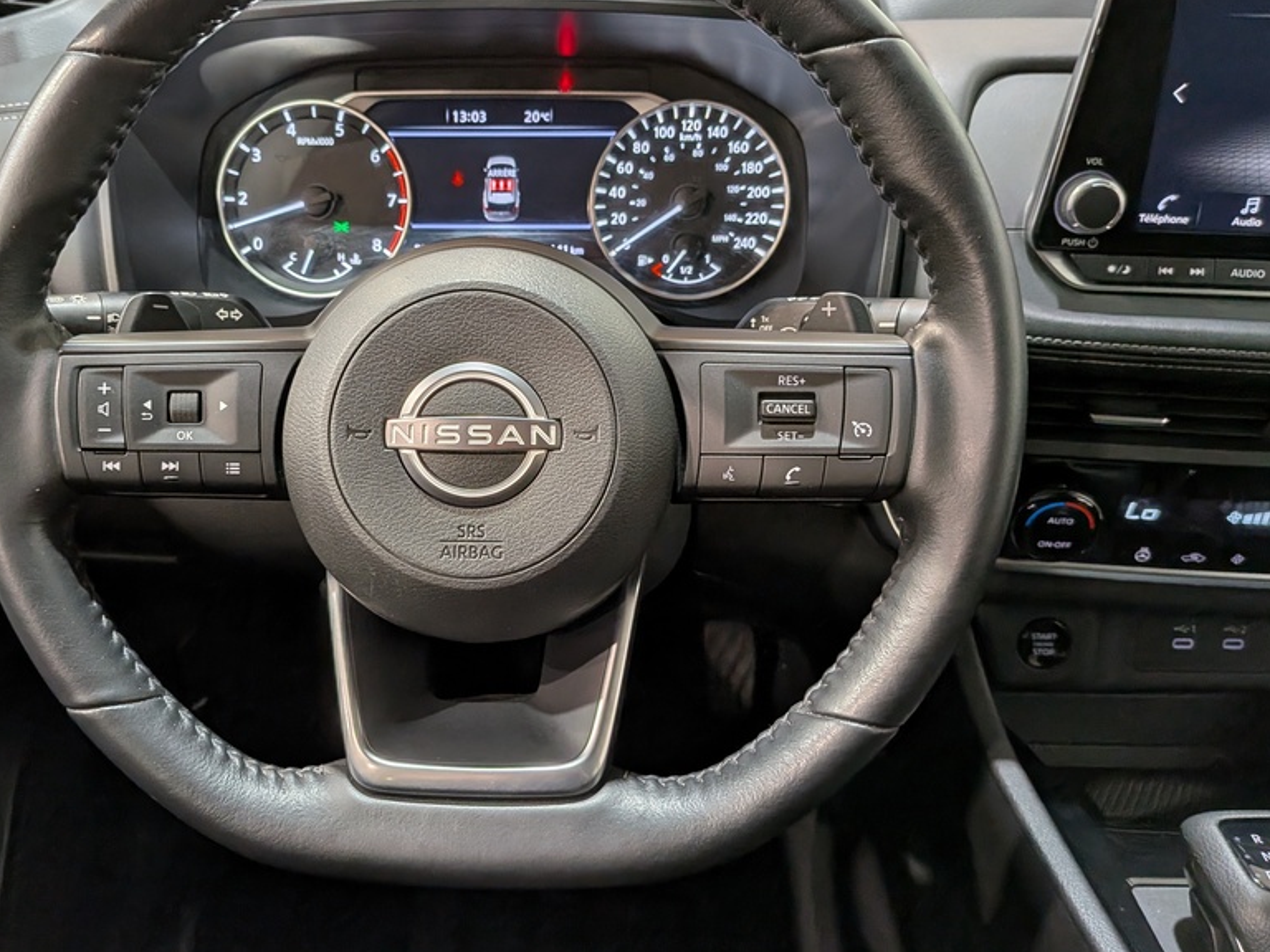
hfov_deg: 56.0
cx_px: 460
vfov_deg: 44.1
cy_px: 413
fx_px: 1174
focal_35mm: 32
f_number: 1.7
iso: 30
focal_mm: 4.53
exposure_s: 1/123
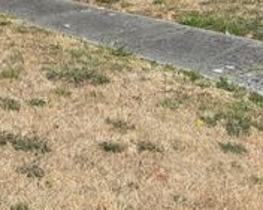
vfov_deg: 18.0
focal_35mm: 79
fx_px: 615
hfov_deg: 21.5
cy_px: -74
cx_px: -91
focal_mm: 6.76
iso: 80
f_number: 1.78
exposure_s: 1/2525
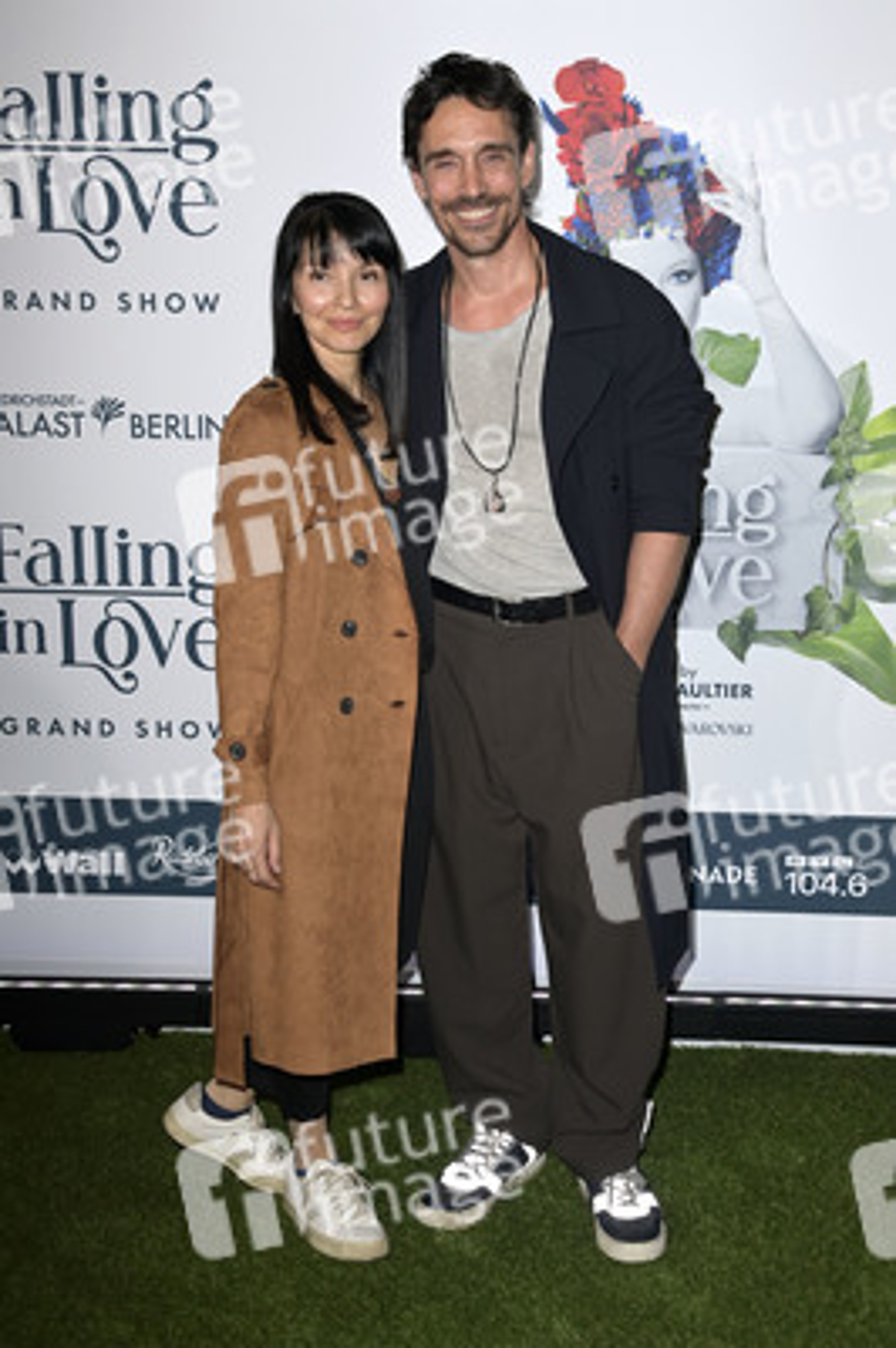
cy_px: 674
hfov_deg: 28.0
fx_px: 1795
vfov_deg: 41.1
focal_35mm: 48
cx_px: 448
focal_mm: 48
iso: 640
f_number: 6.3
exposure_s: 1/250
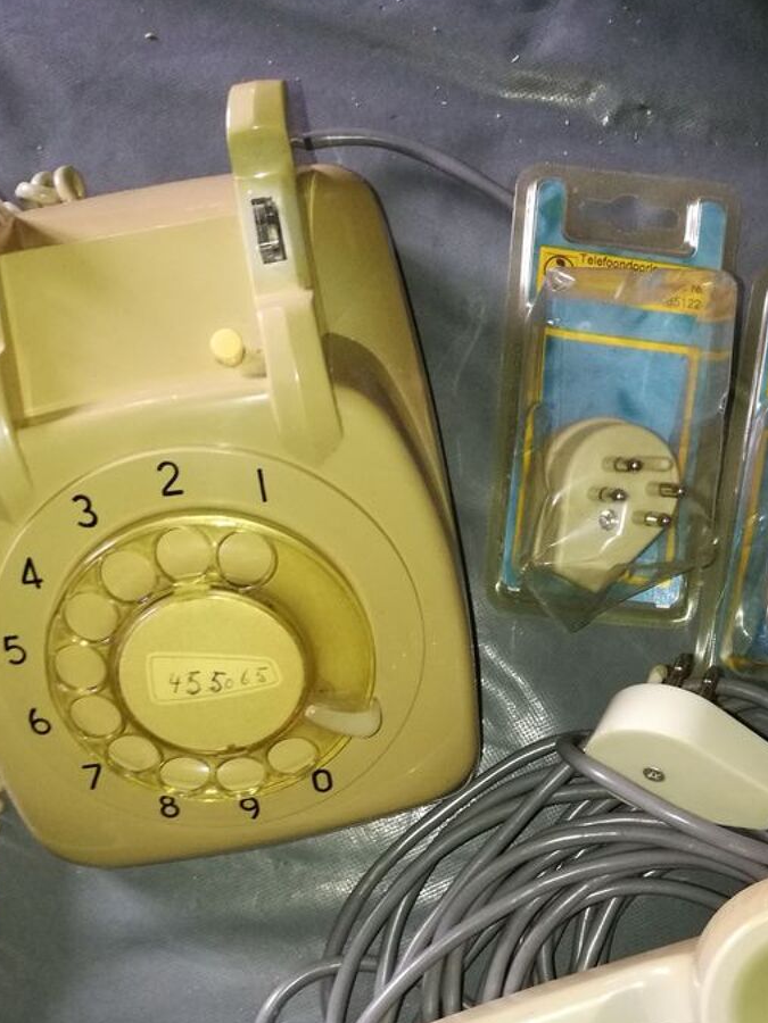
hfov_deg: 35.9
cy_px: 711
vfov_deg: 45.8
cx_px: 447
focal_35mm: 40
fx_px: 1183
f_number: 2.2
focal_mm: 4.5
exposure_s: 1/25
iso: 400
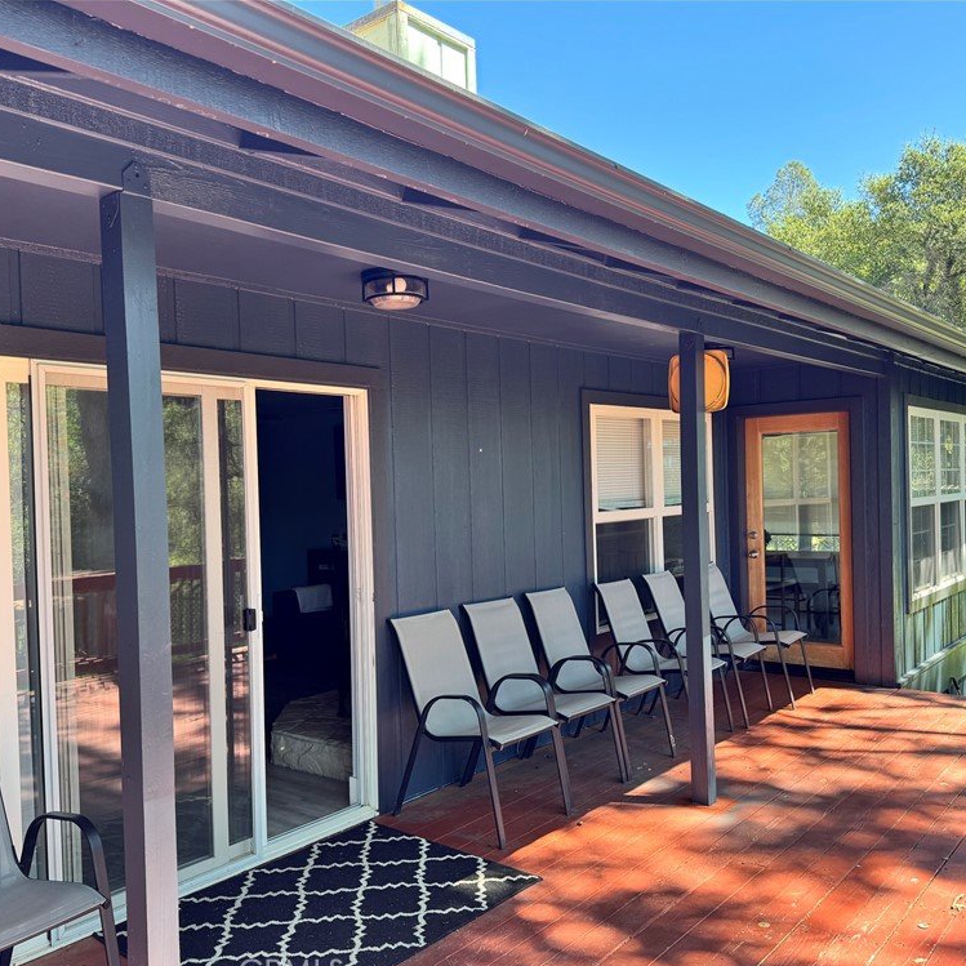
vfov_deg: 55.6
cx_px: 441
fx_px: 916
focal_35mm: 29
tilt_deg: -1.4
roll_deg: +1.5
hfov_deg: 55.5
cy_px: 494
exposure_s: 1/202
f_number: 1.78
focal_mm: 6.76
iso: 64
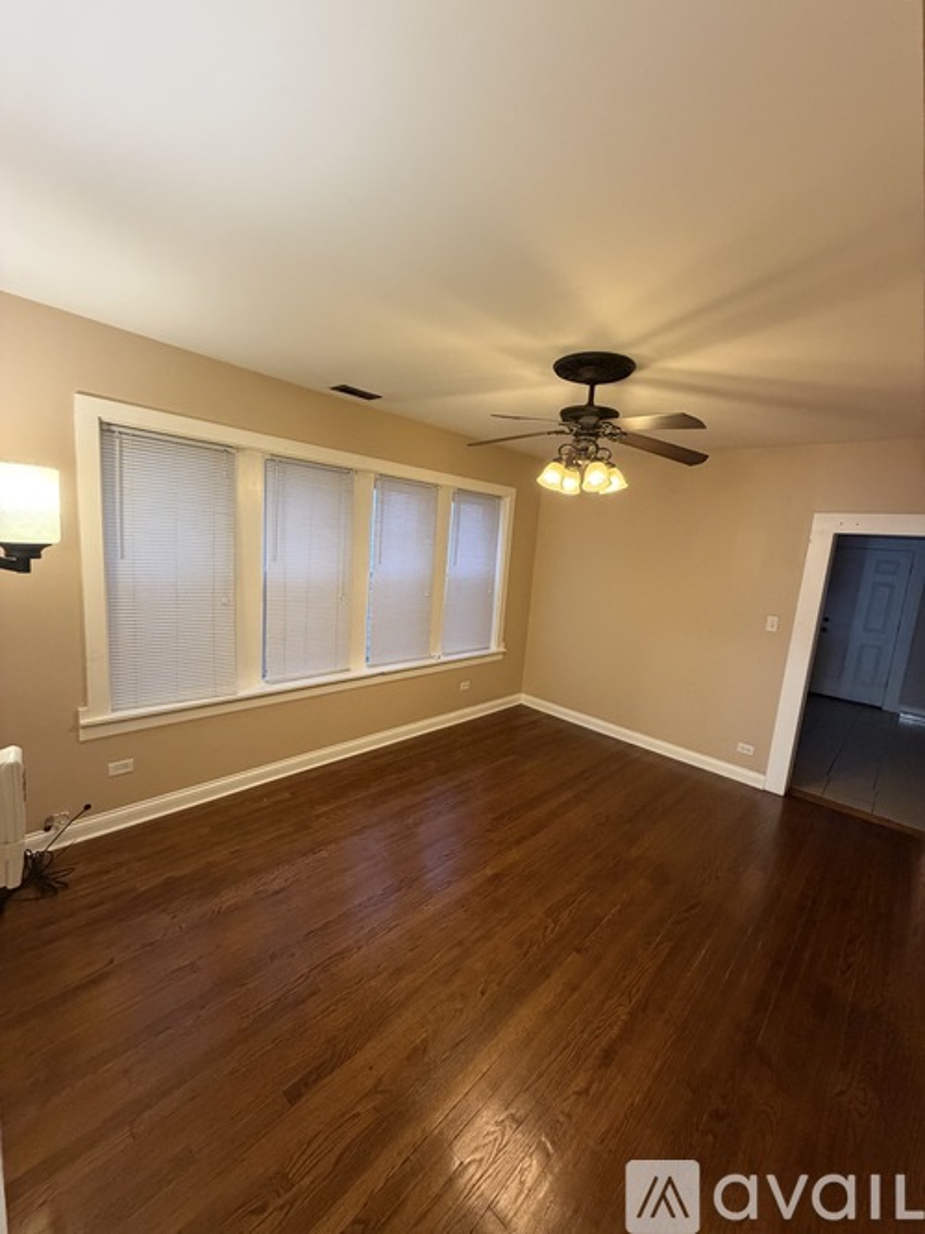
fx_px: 499
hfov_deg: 85.7
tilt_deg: -8.8
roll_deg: -4.2
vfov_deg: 102.1
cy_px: 617
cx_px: 462
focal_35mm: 14
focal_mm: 2.22
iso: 500
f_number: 2.2
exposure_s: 1/60
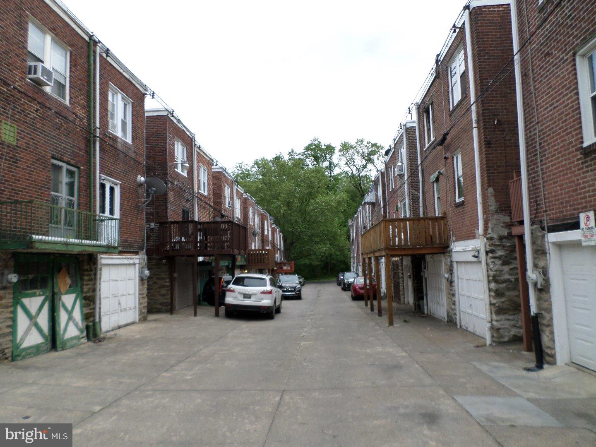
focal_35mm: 25
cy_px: 224
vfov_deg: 54.9
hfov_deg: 69.4
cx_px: 298
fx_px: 430
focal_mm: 4.5
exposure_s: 1/250
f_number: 2.5
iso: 80
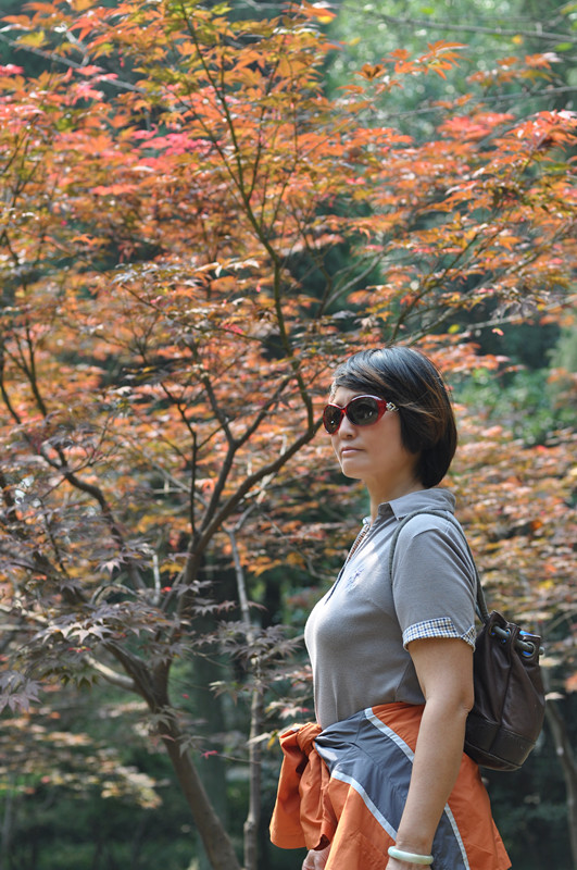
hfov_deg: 18.1
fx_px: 1808
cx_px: 288
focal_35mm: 75
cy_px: 435
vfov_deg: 27.0
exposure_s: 1/400
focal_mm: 50
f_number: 3.2
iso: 200
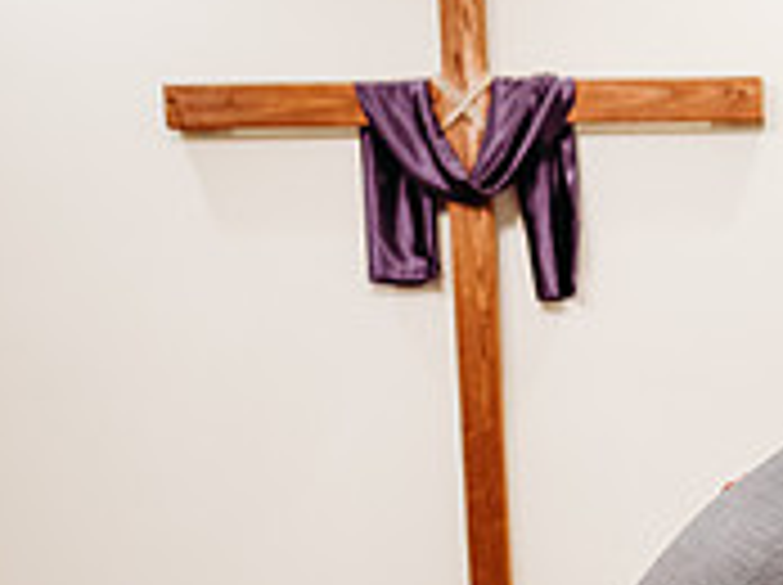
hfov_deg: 23.5
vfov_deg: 18.0
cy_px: 731
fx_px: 1739
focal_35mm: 77
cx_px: 900
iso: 1250
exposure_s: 1/200
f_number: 2.2
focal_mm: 24
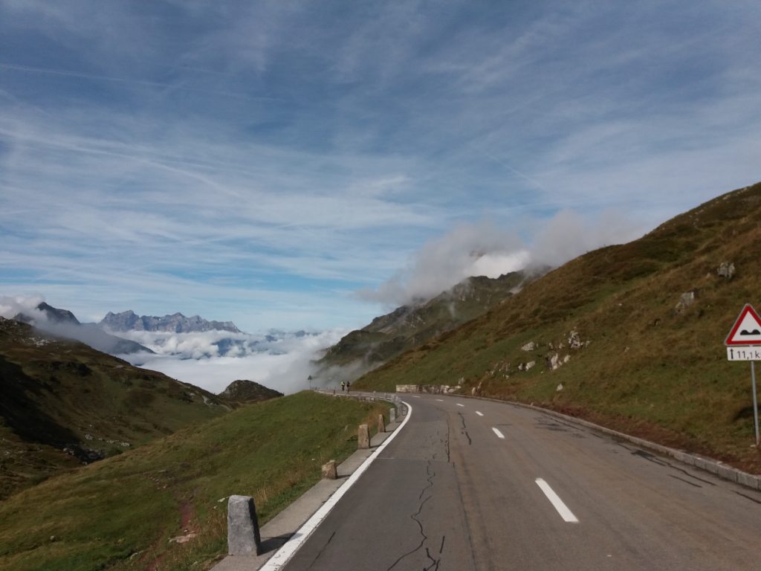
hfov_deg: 63.4
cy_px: 286
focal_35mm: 28
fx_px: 616
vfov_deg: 49.7
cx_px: 380
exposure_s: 1/3122
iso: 64
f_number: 1.9
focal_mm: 3.7
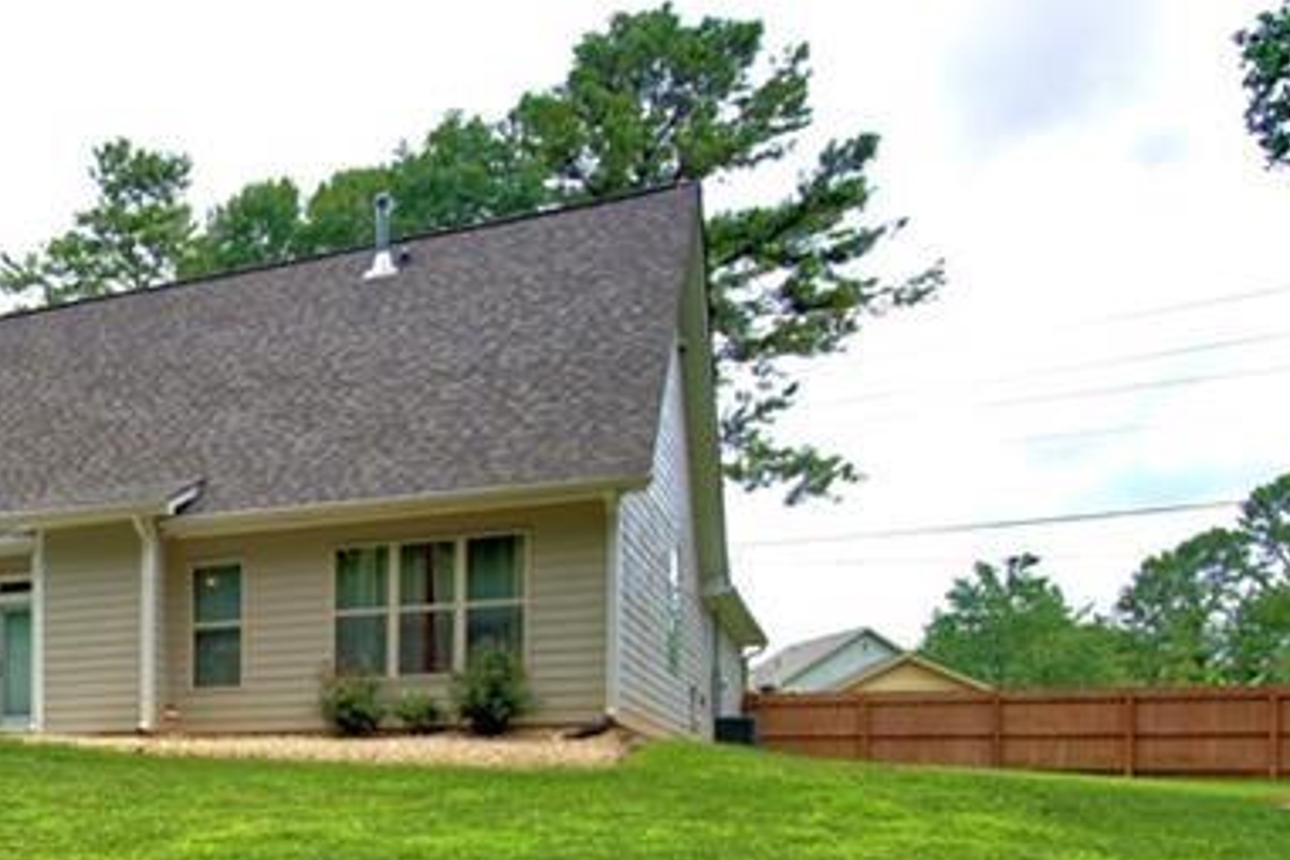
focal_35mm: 43
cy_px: 831
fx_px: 1541
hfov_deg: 36.3
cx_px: -220
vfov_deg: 29.4
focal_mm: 16
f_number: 8
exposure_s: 1/100
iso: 100
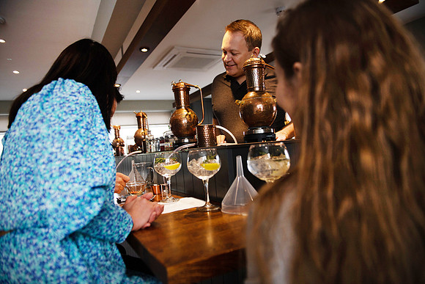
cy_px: 142
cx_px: 212
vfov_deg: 53.2
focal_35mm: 24
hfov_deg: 73.7
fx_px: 283
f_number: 2.8
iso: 320
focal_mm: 24
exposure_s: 1/250
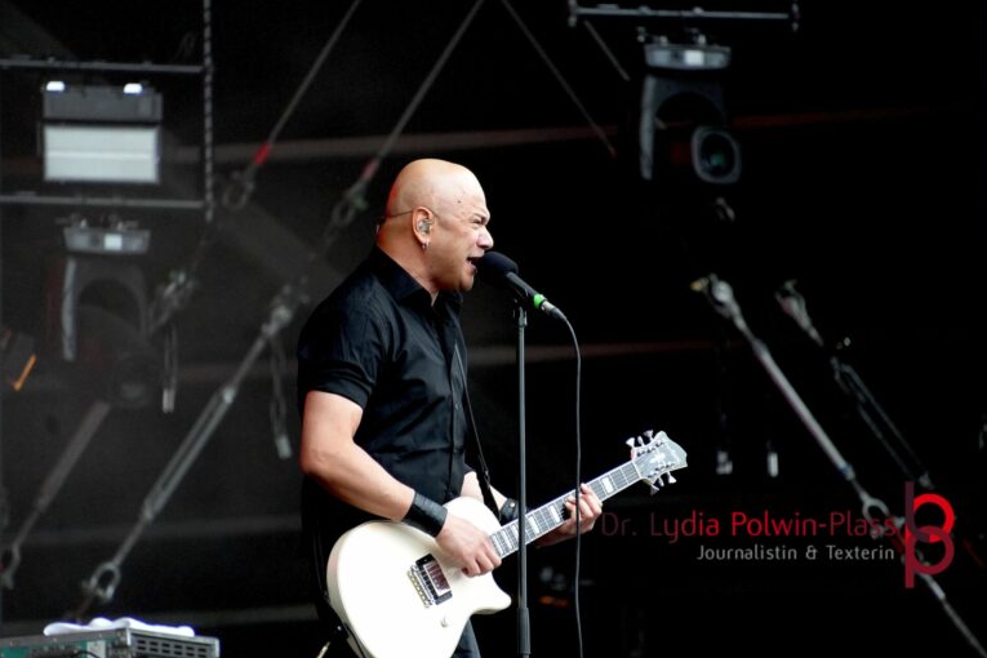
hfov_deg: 4.6
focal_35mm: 452
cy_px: 329
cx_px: 494
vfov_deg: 3.0
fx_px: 12391
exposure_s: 1/500
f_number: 6.3
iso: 2000
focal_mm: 300
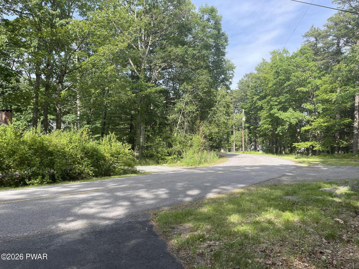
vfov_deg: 53.1
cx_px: 180
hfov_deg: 67.3
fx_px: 270
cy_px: 134
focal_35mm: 26
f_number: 1.6
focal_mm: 5.1
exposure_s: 1/1078
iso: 50
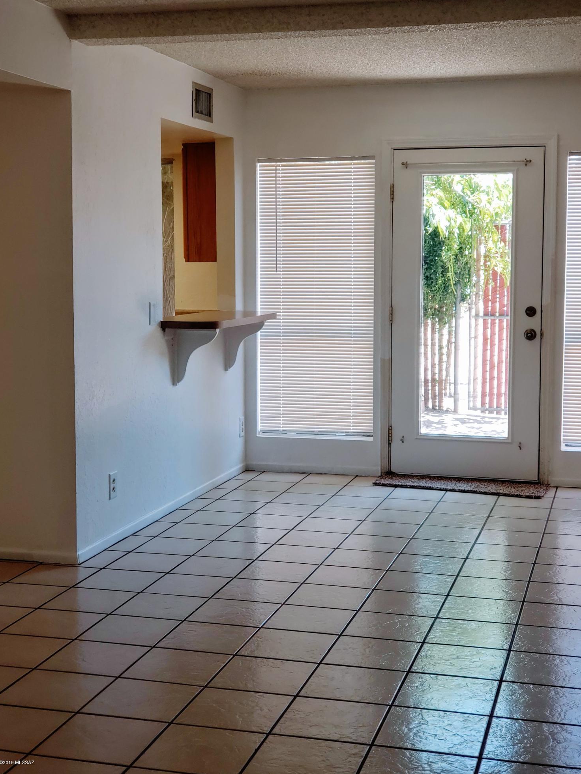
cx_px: 293
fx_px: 1186
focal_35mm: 53
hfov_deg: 27.5
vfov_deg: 36.2
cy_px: 393
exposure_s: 1/30
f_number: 2.4
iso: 32
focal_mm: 6
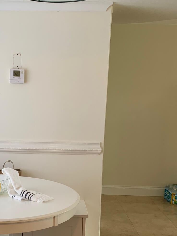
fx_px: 361
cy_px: 164
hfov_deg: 27.0
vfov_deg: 35.7
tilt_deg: -9.8
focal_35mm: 53
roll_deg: -1.1
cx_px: 38
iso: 80
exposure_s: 1/60
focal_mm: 4.25
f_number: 1.8
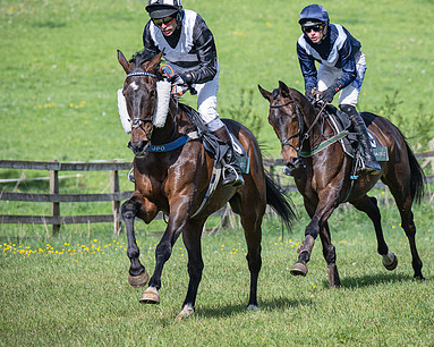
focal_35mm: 368
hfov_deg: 5.3
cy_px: 93
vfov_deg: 4.2
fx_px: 4724
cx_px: 146
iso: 400
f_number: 4
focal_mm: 135
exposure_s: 1/2500
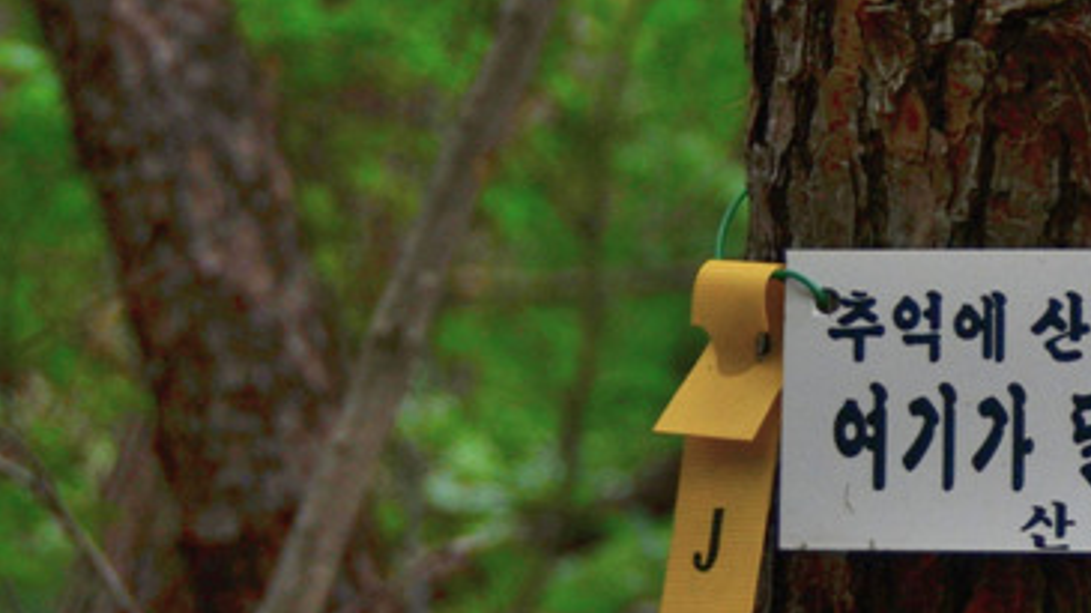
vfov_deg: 5.2
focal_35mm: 232
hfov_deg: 9.2
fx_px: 6709
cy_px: 290
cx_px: 1270
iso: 200
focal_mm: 60
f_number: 4.8
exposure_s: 1/40
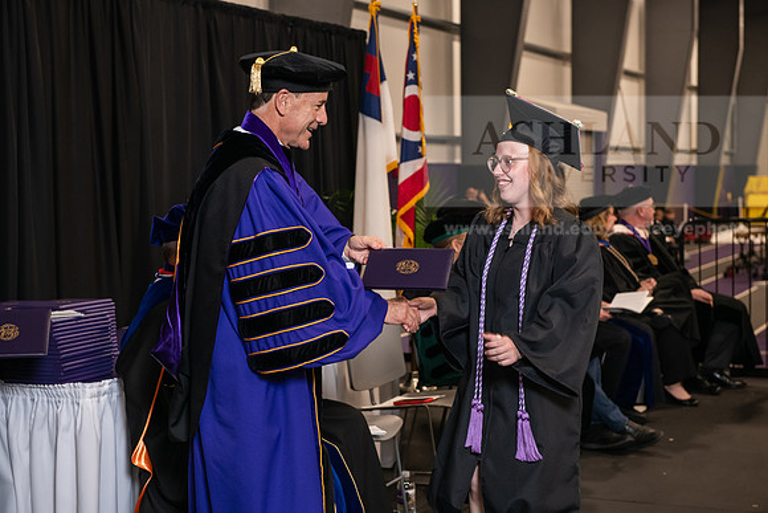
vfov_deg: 20.6
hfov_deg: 30.5
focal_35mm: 66
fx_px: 1408
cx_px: 384
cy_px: 256
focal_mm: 66
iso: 1600
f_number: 5
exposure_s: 1/125
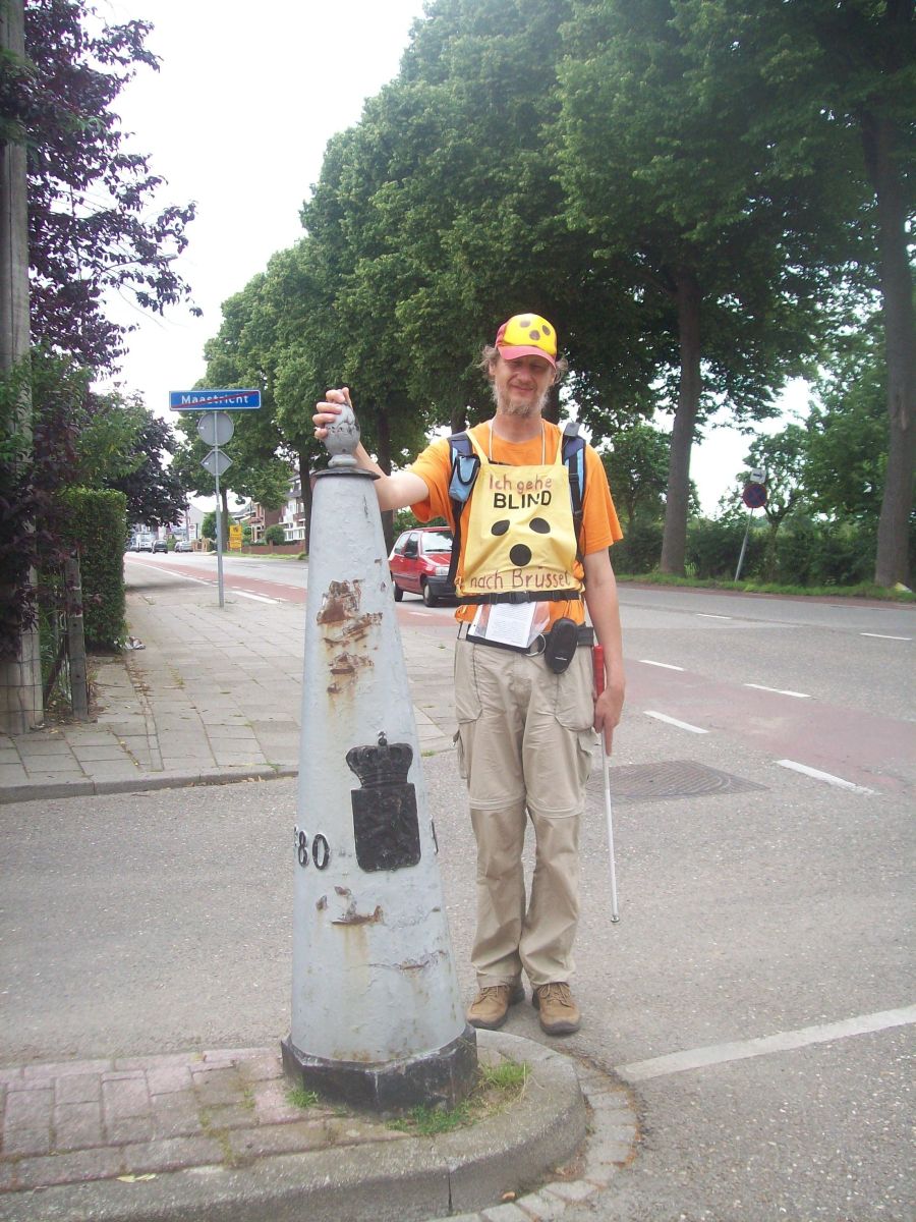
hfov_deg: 39.7
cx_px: 458
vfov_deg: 51.4
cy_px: 611
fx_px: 1270
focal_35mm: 36
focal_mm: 6
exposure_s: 1/296
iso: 80
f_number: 2.7
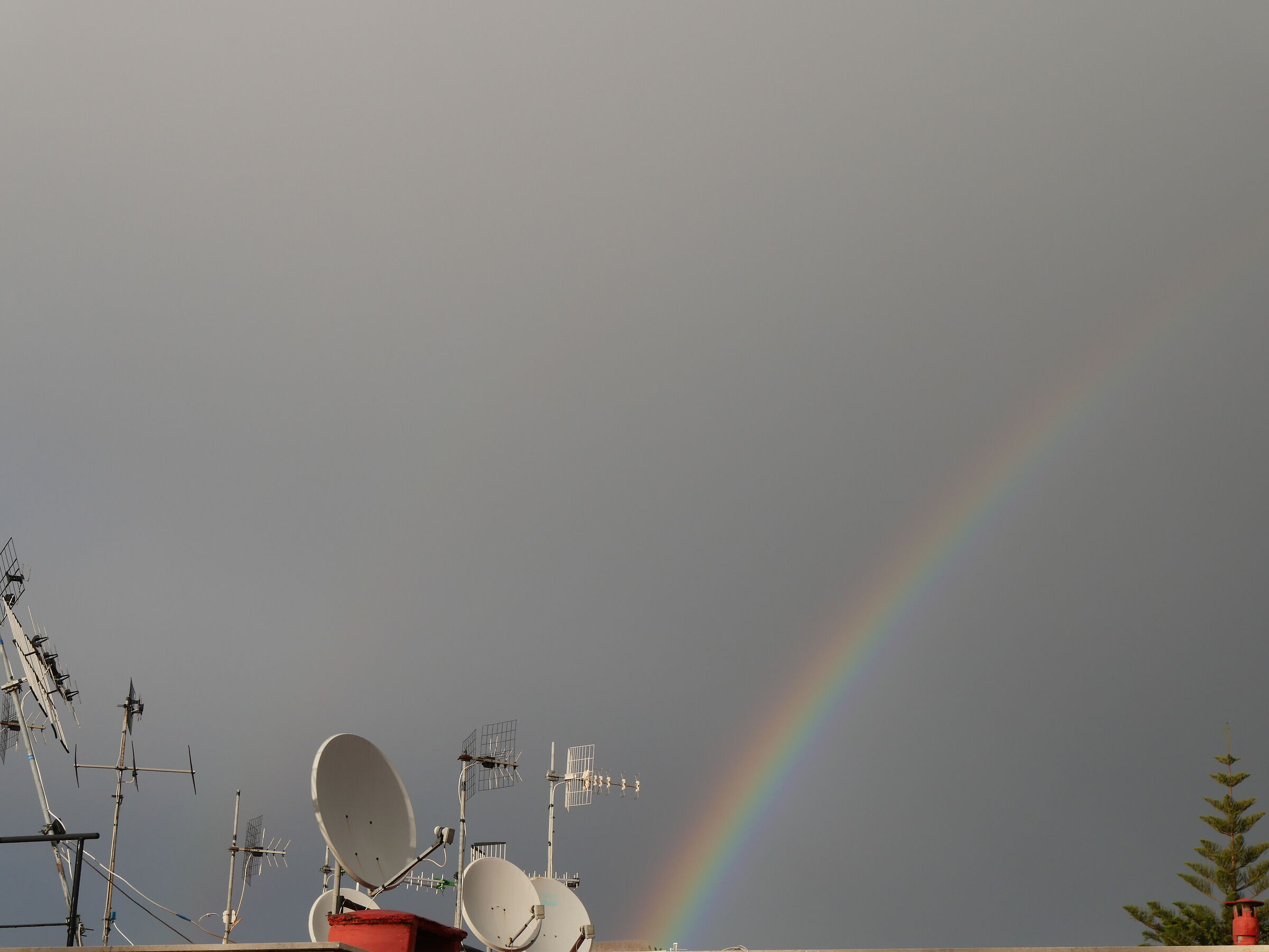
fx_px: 2346
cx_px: 634
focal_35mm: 64
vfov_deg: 22.9
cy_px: 476
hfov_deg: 30.3
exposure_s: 1/400
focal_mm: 32
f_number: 10
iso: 200
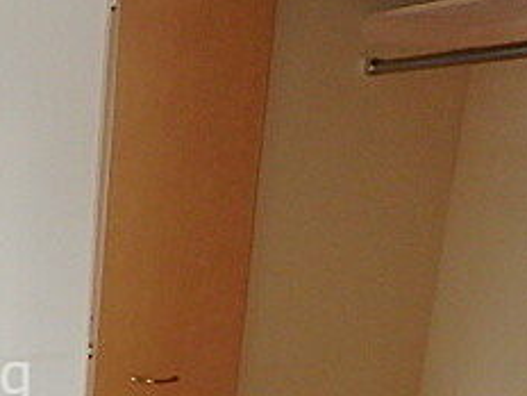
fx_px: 883
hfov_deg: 28.6
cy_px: 378
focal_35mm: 58
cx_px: -114
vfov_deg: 24.3
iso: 400
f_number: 3.5
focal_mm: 3.7
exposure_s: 1/30
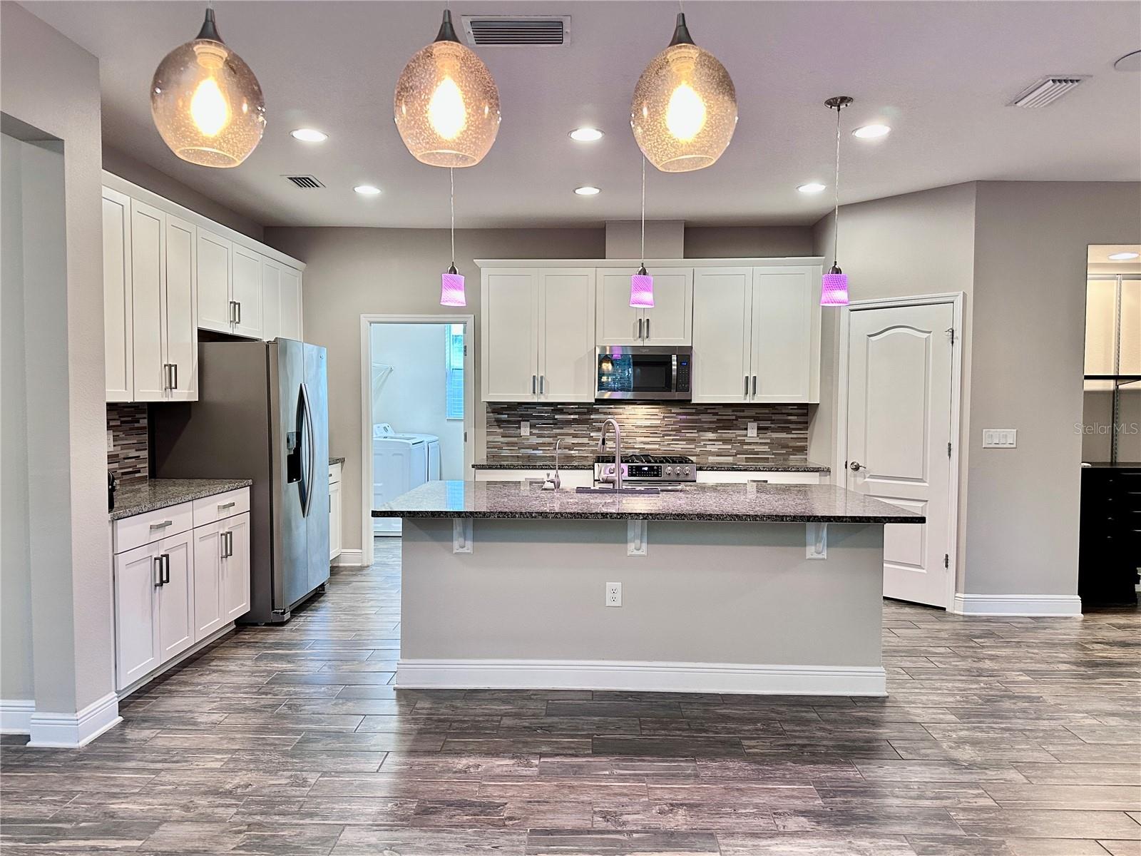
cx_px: 570
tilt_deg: -2.9
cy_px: 428
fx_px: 791
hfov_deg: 71.6
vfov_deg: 56.8
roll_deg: -0.5
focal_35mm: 24
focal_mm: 6.86
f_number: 1.78
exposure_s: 1/60
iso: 250
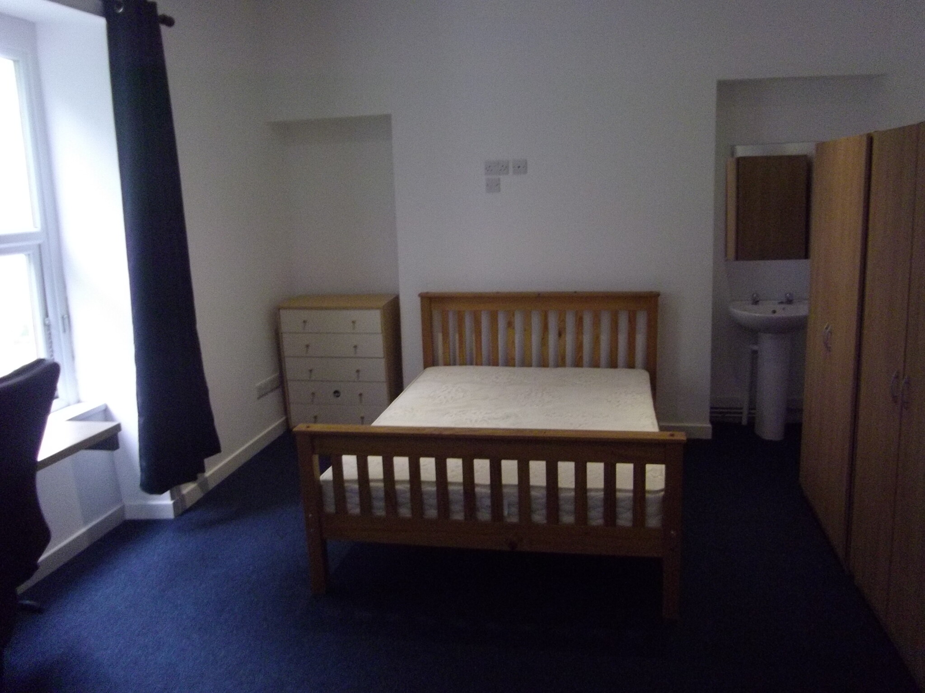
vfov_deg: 51.4
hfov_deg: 65.3
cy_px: 346
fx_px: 721
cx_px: 462
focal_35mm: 27
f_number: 3.2
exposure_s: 1/50
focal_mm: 4.9
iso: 514
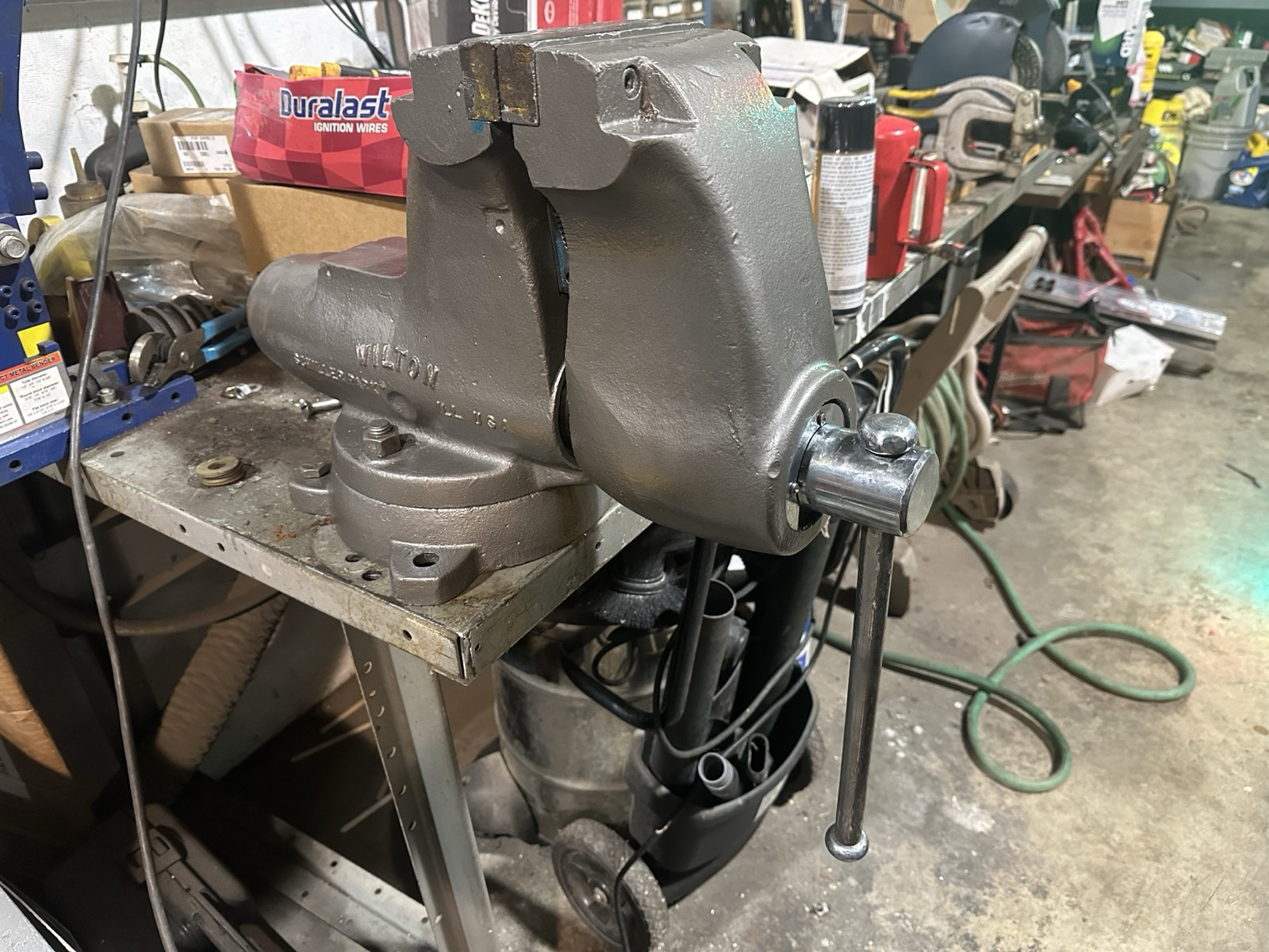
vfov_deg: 56.8
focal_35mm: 24
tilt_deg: -31.5
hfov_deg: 71.6
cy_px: 476
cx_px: 634
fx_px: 880
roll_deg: +0.2
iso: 640
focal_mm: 6.86
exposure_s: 1/40
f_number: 1.78
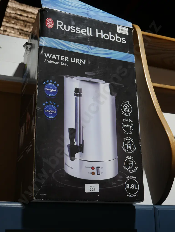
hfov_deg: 29.1
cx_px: 88
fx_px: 337
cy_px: 116
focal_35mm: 50
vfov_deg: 38.2
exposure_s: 1/60
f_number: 5.3
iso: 200
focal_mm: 25
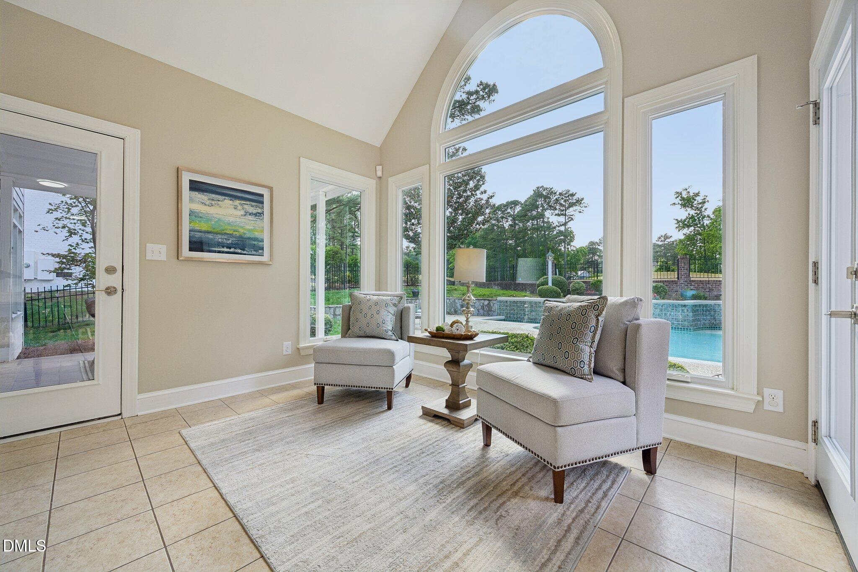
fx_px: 334
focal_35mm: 14
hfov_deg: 104.3
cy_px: 286
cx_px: 429
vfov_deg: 81.2
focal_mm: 14
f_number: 8
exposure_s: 1/50
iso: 100
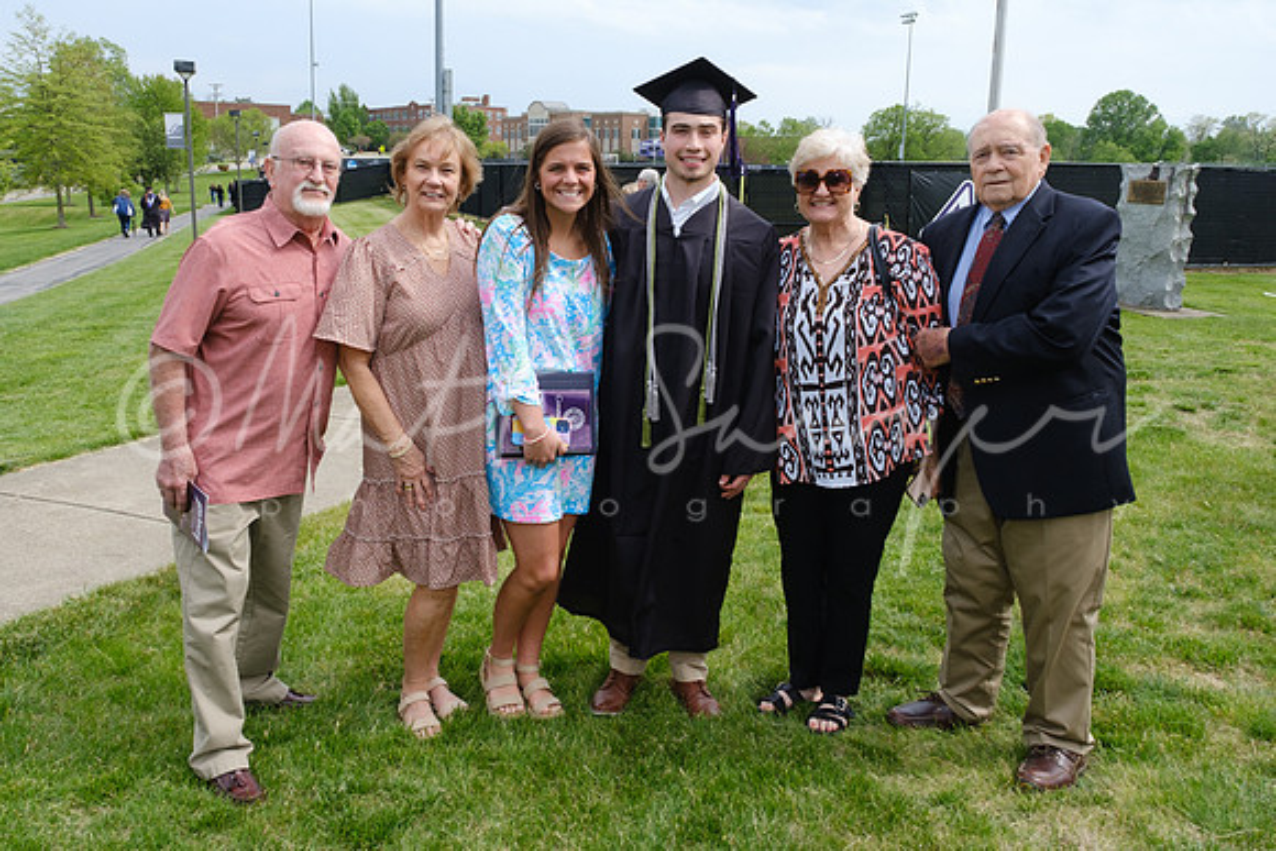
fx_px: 969
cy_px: 374
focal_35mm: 27
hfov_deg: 66.5
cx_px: 564
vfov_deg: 47.4
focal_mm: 16
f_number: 10
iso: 400
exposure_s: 1/250
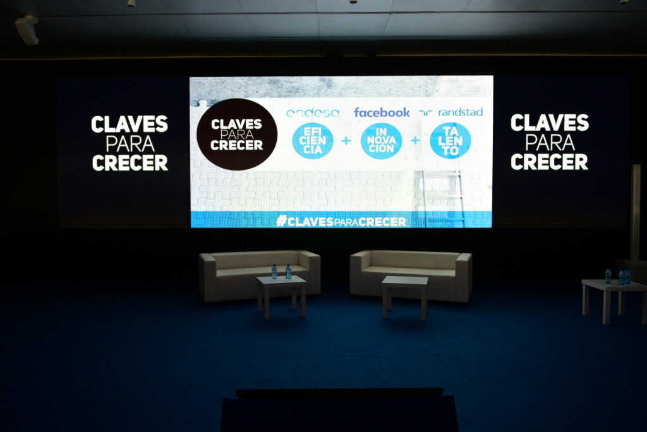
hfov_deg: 67.4
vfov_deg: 48.0
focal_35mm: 27
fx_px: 486
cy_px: 216
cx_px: 324
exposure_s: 1/500
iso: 1250
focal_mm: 27
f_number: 2.8
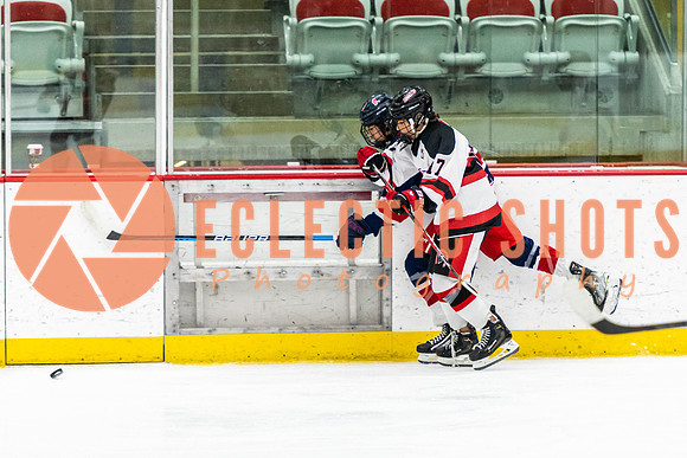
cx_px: 441
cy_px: 287
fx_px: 5310
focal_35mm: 278
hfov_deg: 7.4
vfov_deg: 4.9
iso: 2800
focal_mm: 165
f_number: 2.8
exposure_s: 1/640
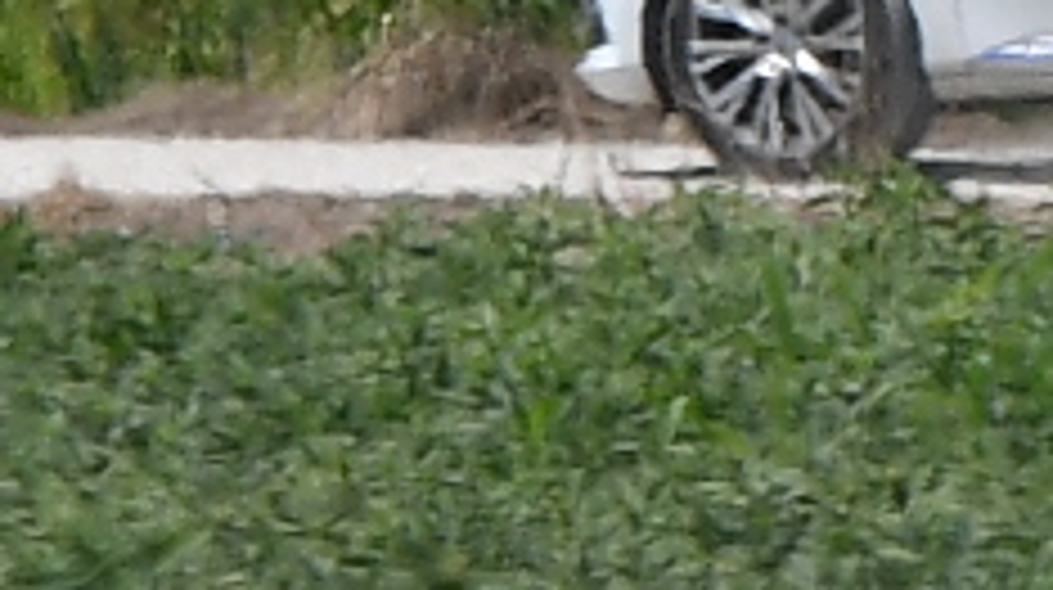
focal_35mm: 1452
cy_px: -635
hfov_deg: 1.5
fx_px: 40496
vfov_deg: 0.8
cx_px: 2925
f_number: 5.6
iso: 200
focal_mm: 200
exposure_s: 1/2500
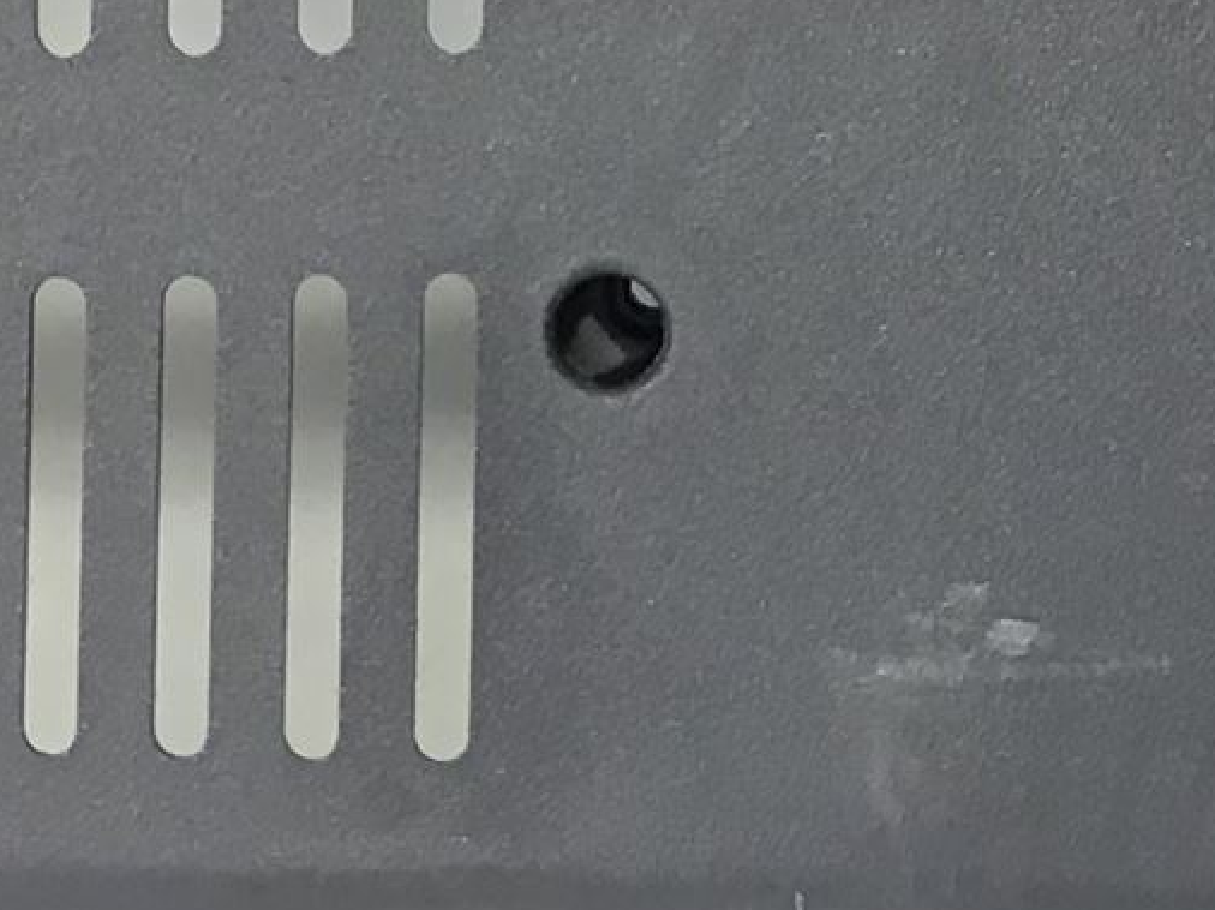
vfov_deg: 10.5
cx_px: 920
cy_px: 160
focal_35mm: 140
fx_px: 4912
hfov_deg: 14.0
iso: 80
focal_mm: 3.3
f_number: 2.4
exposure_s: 1/33
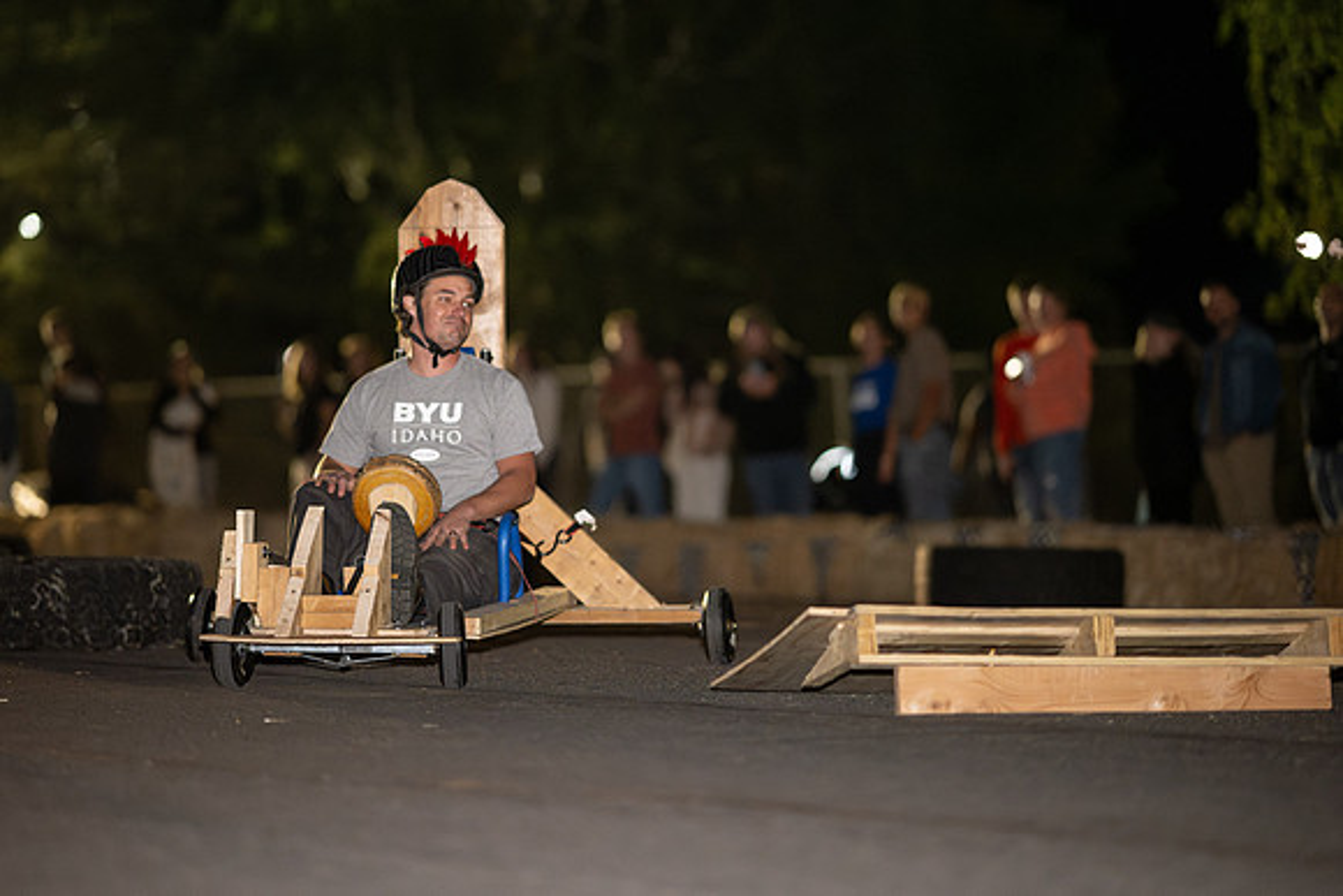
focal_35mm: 117
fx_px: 4362
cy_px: 405
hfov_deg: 17.5
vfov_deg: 11.7
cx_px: 638
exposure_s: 1/640
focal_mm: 105
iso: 2500
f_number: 1.4
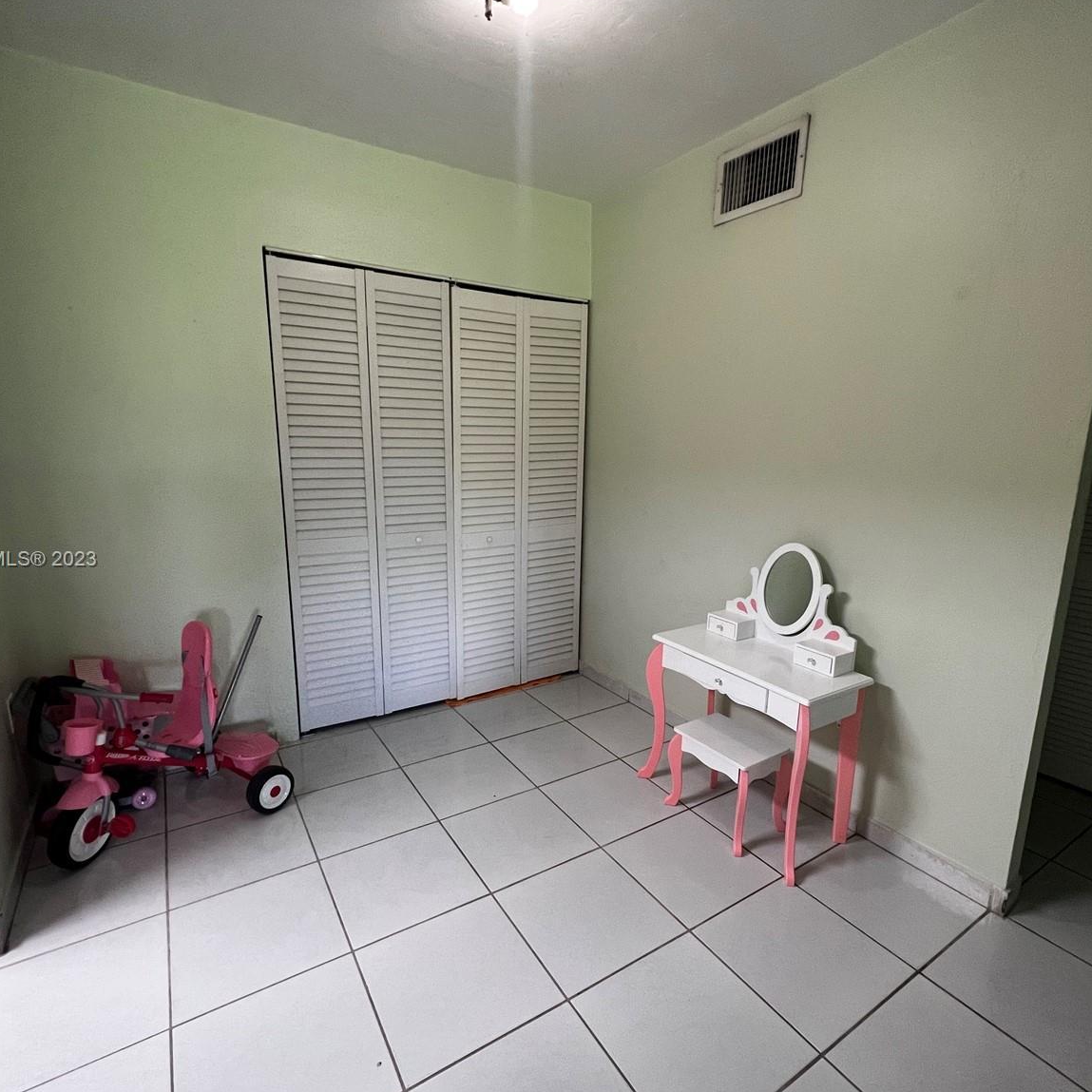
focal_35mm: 16
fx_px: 571
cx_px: 553
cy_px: 561
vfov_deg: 87.4
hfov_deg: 87.4
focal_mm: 1.57
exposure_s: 1/60
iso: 250
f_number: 1.8
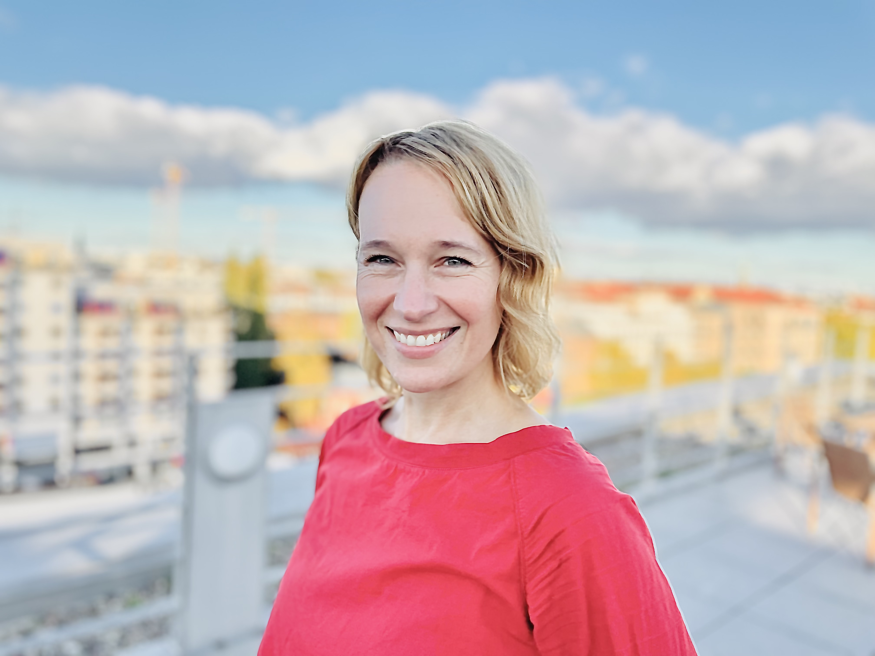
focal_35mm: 26
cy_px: 328
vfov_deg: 53.1
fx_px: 657
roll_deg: -2.6
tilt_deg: -3.4
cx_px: 438
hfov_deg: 67.3
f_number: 1.6
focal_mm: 4.2
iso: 50
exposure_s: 1/2132
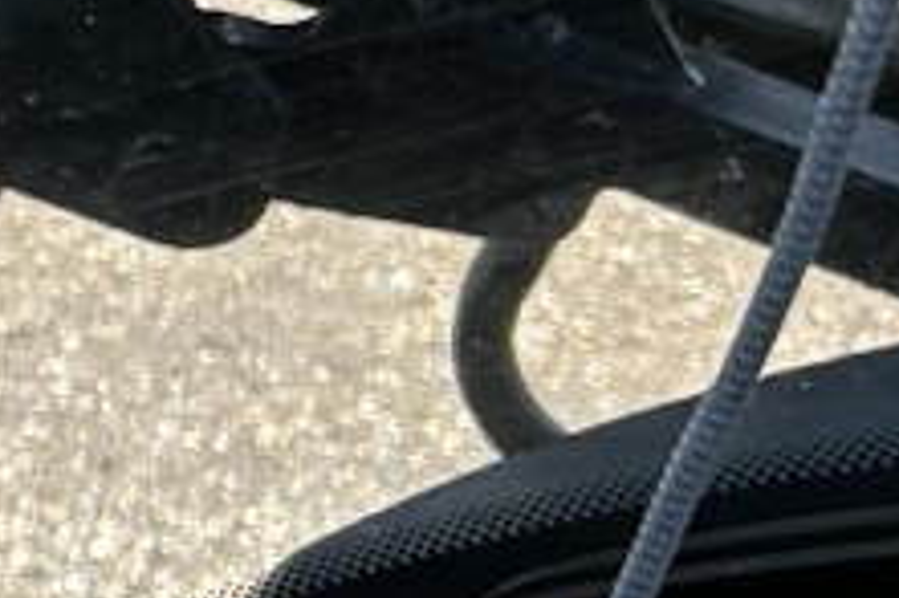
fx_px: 4392
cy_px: 277
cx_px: -1334
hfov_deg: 10.1
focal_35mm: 176
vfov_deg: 7.8
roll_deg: +0.0
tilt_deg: -32.9
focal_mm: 5.7
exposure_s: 1/654
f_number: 1.5
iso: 50
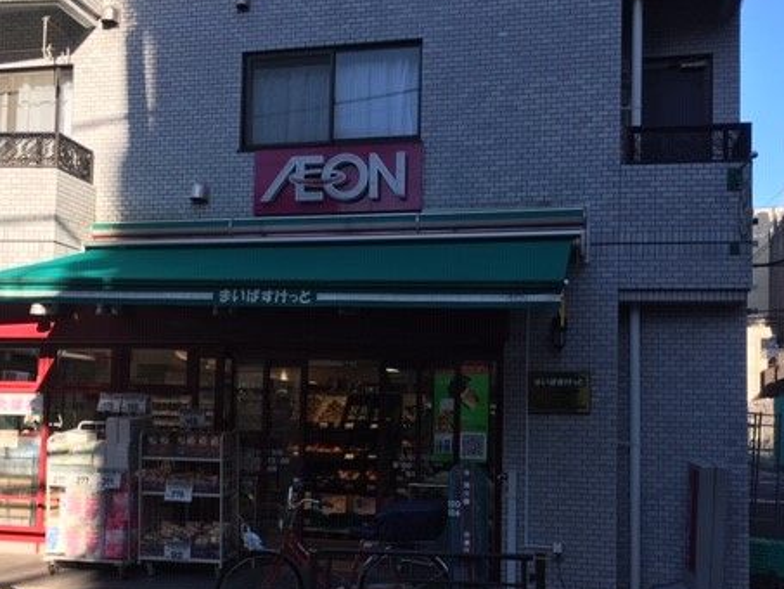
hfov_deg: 45.7
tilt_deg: +6.6
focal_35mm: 41
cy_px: 360
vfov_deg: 35.0
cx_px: 358
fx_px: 929
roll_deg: -1.3
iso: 25
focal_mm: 4.15
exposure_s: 1/610
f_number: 2.2
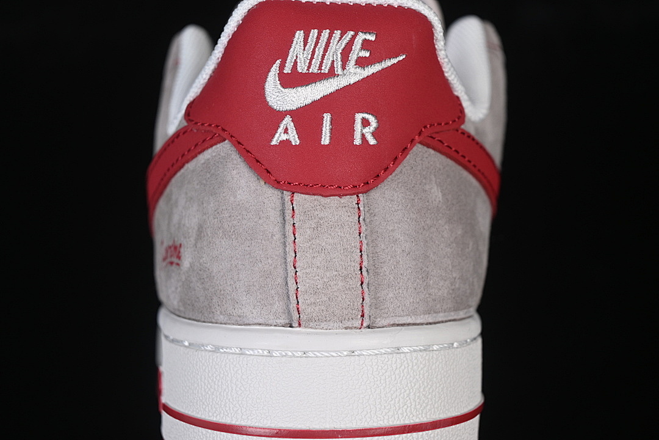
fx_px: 1373
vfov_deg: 18.2
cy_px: 220
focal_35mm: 75
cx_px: 330
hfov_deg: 27.0
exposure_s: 1/80
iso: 160
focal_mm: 50
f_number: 7.1
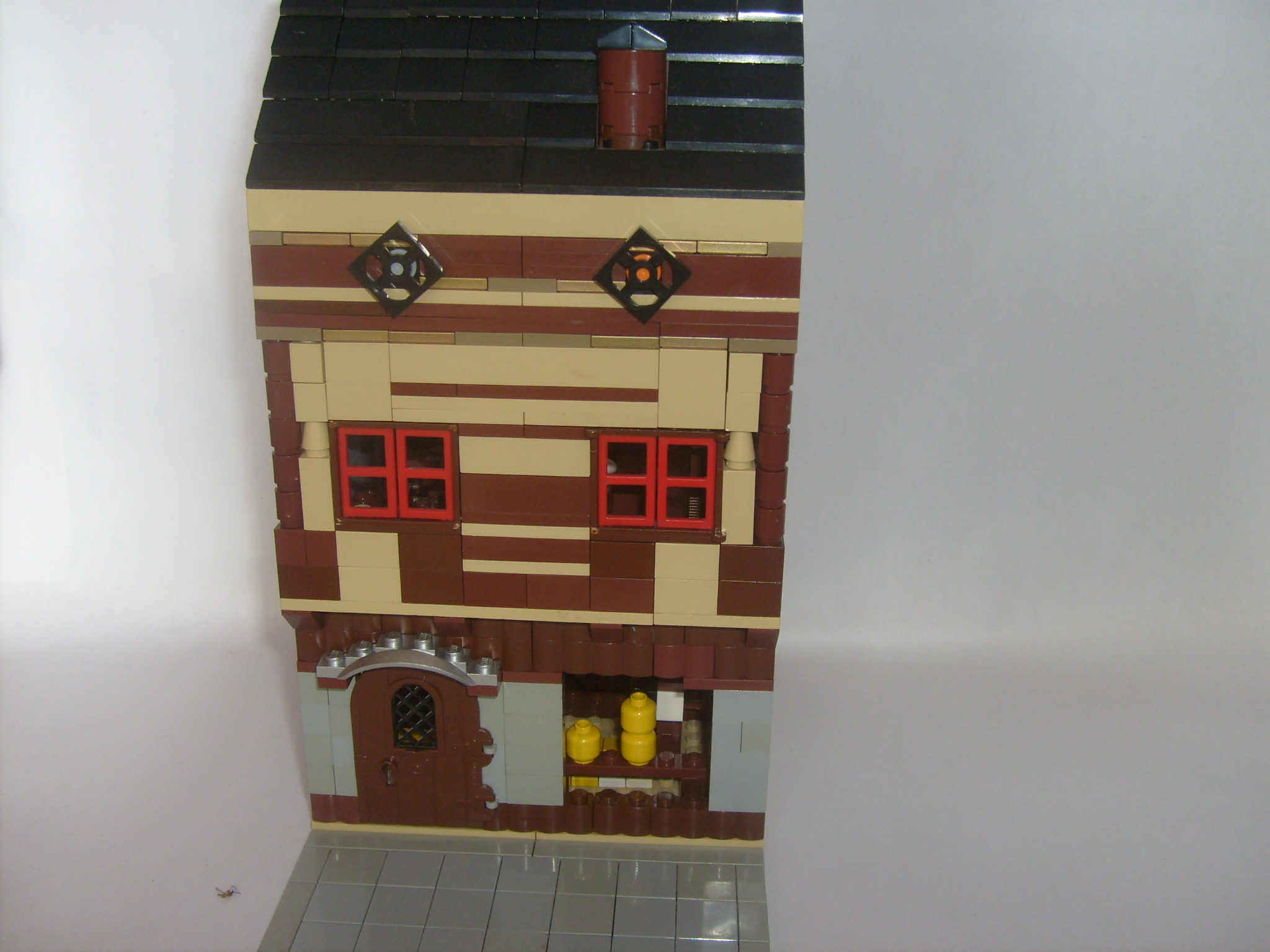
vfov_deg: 40.7
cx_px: 635
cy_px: 476
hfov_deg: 52.6
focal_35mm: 35
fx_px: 1284
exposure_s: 1/45
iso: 100
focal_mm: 5.8
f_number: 2.8
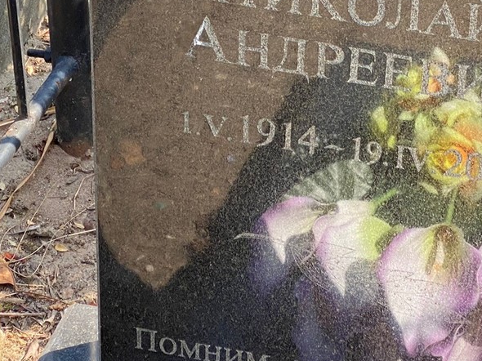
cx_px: 320
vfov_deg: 11.6
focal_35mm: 127
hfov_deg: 15.5
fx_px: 1768
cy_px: 26
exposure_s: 1/250
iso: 20
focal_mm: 6
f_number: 2
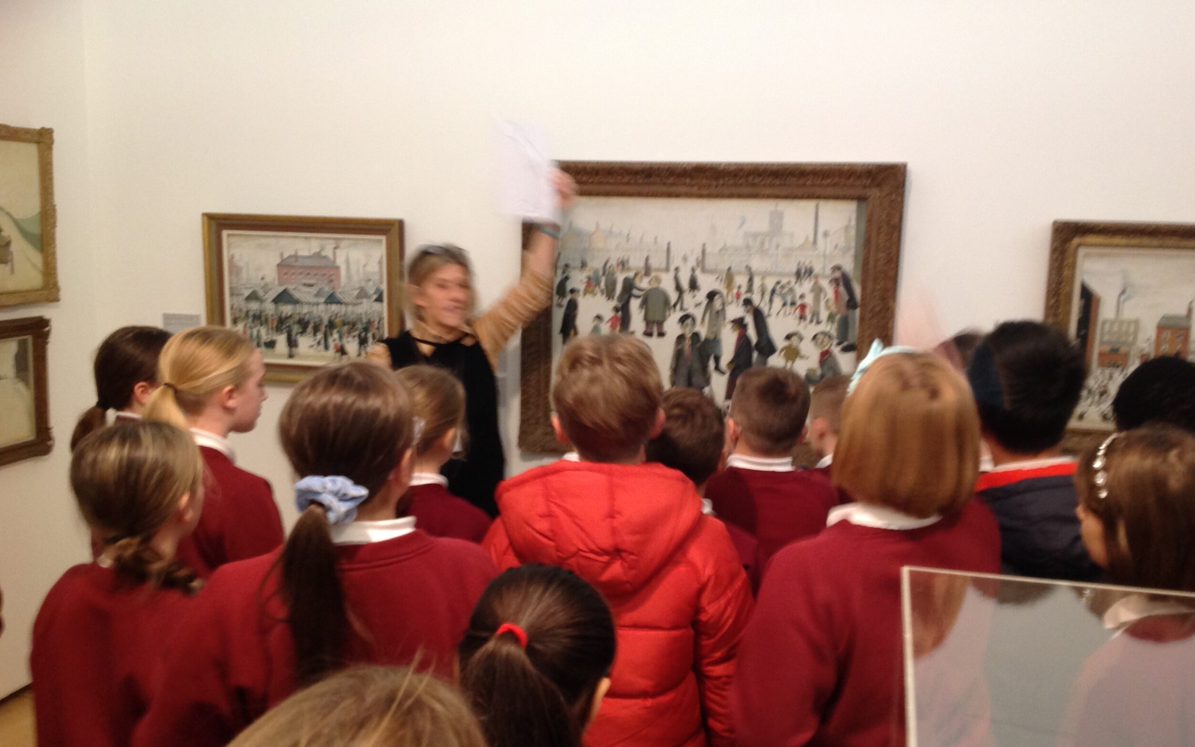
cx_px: 597
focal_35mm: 38
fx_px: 1238
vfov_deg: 33.6
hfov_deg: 51.5
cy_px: 407
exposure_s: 1/15
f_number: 2.4
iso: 125
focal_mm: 4.28
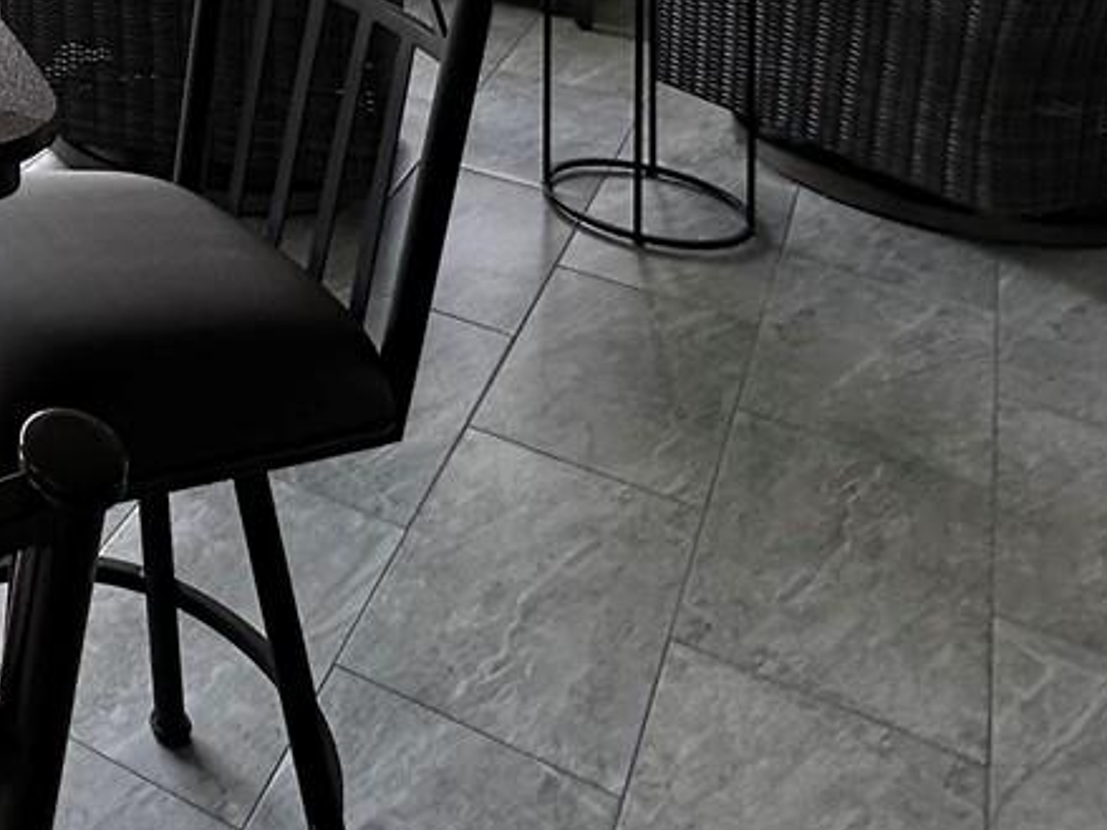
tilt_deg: -0.4
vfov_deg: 21.6
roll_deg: -0.5
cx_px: -310
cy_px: -547
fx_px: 1631
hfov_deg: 30.2
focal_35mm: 51
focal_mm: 2.22
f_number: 2.2
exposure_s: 1/102
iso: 40
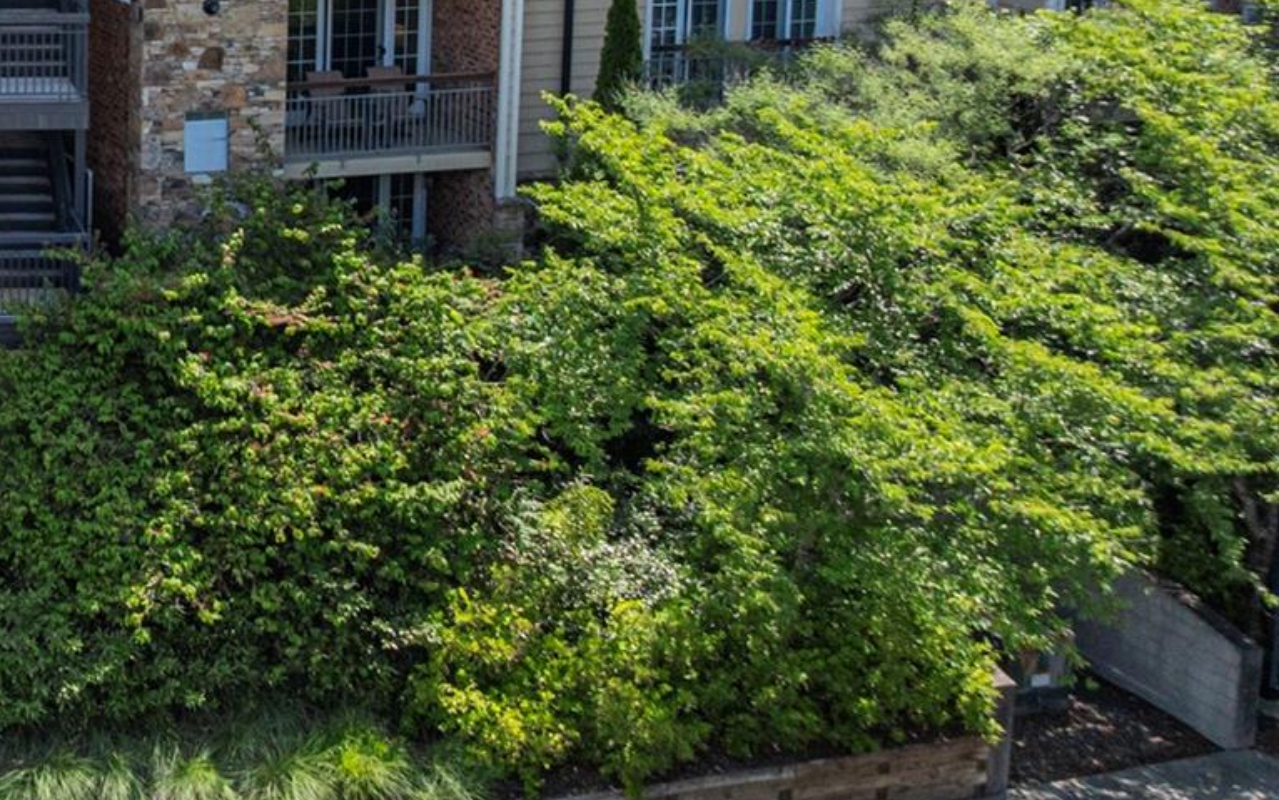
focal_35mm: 68
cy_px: -88
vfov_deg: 18.4
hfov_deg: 27.2
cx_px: -190
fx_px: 2371
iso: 200
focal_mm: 12.29
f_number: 2.8
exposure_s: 1/3200
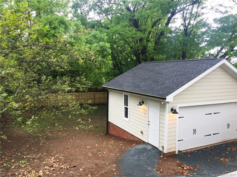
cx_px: 118
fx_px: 199
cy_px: 88
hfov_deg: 61.7
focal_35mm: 29
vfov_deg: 48.2
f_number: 2.2
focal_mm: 4.15
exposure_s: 1/120
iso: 50
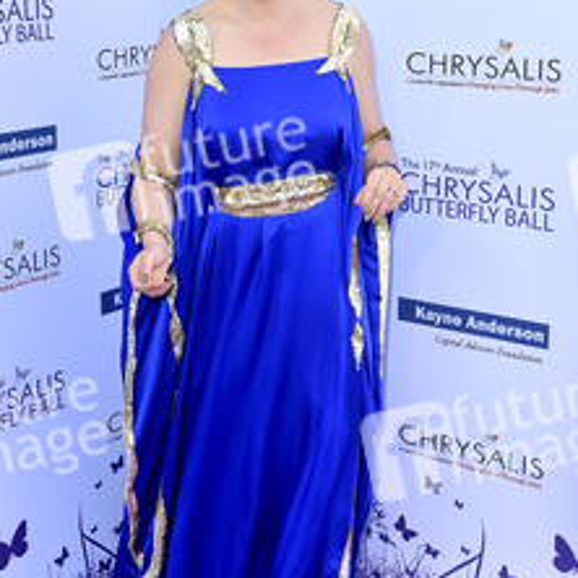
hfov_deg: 32.8
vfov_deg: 32.8
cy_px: 310
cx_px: 259
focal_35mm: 52
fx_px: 982
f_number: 6.3
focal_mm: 34
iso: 200
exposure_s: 1/250
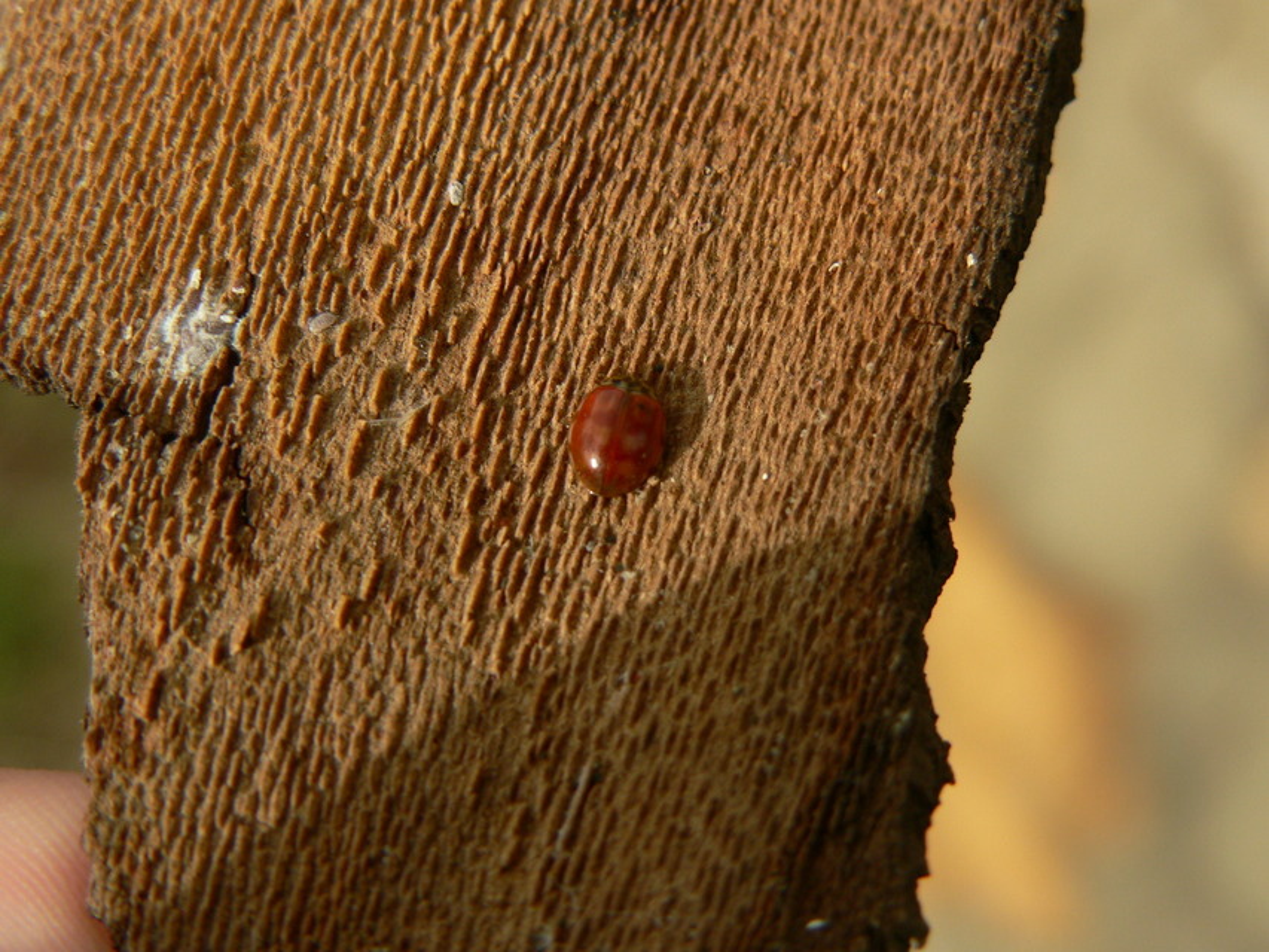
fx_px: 3263
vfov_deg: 16.6
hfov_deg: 22.0
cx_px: 634
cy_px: 476
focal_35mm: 89
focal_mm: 14.8
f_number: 4
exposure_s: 1/320
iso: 80
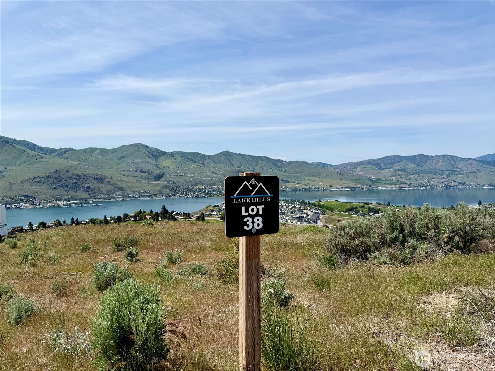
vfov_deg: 56.8
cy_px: 186
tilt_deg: -1.5
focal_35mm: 24
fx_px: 343
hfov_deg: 71.6
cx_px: 248
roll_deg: +0.3
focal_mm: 6.76
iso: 80
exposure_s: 1/7353
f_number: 1.78
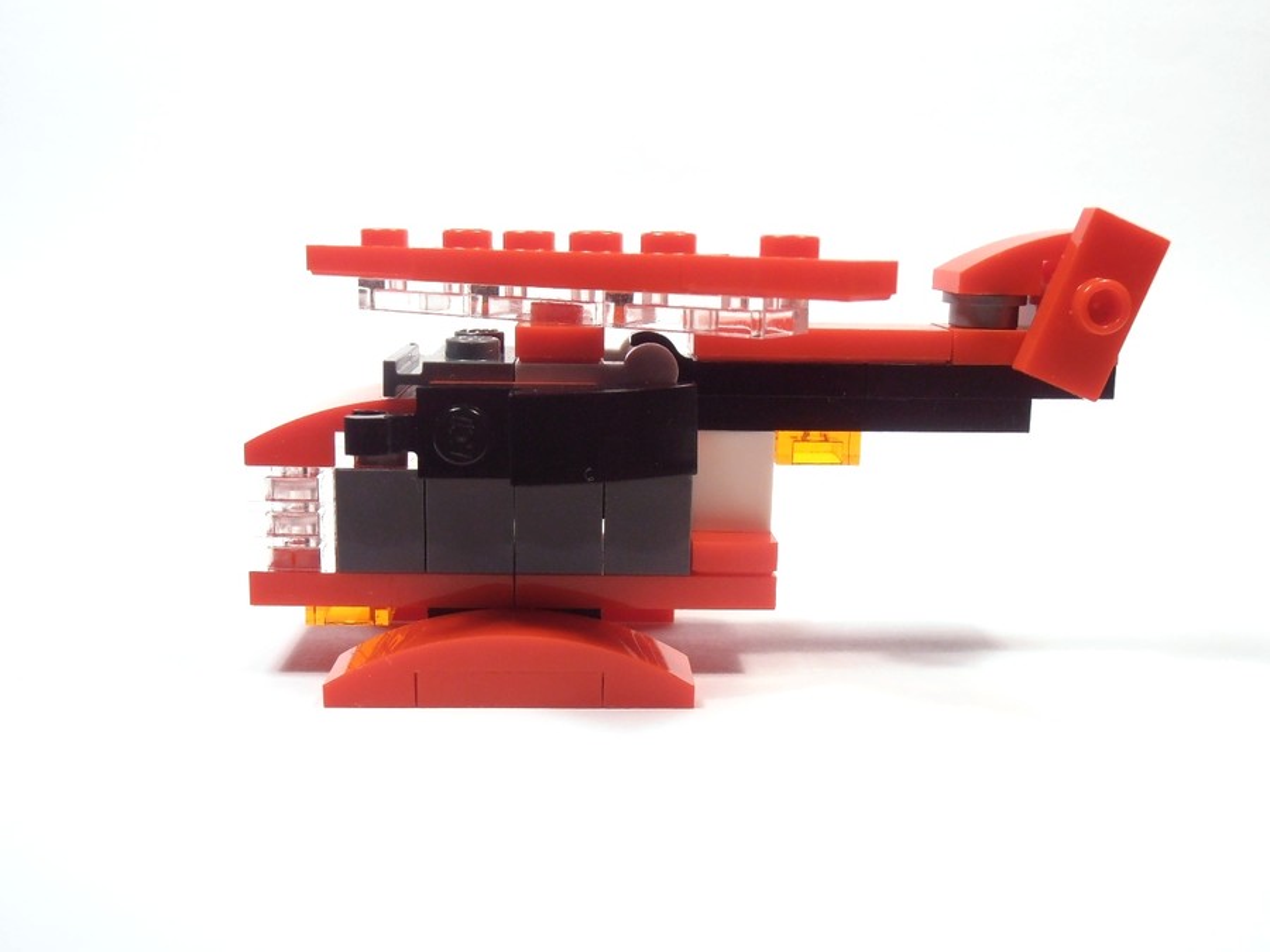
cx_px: 635
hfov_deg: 50.1
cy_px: 476
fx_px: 1357
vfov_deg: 38.7
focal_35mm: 37
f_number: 3.9
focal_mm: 6.61
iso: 80
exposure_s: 1/40
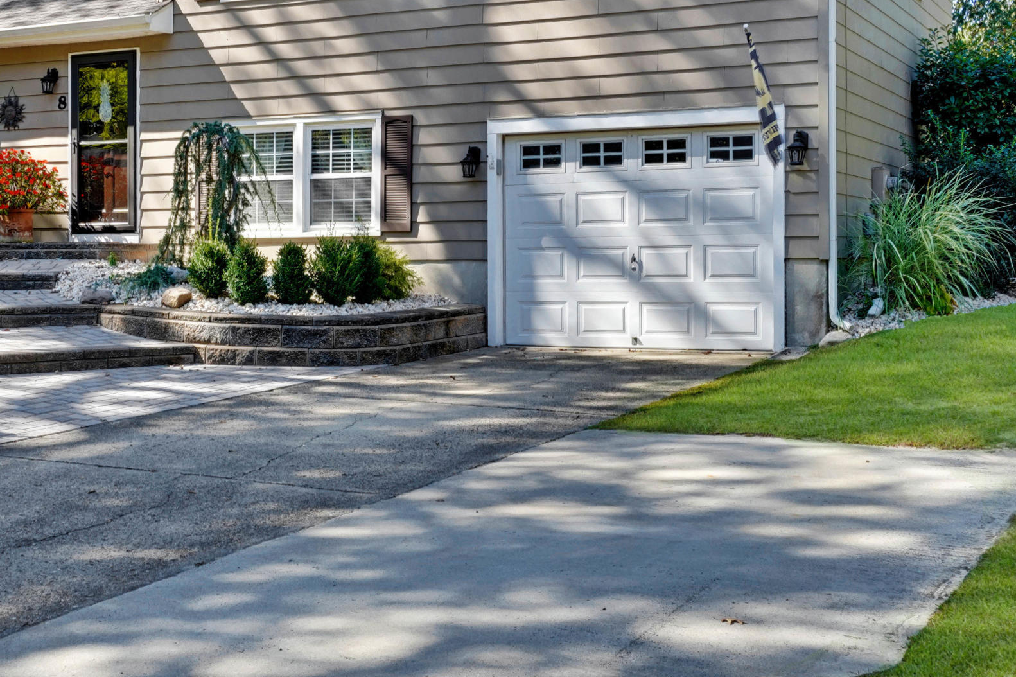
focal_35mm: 55
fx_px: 1552
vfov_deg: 24.5
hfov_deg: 36.1
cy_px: 250
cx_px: 388
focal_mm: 29
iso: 400
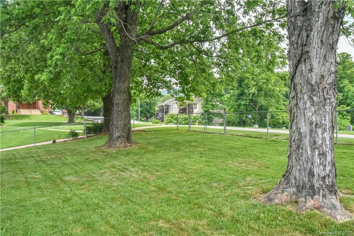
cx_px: 177
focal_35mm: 30
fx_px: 295
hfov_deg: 61.9
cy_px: 118
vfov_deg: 43.6
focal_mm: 30
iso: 4000
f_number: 16
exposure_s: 1/250
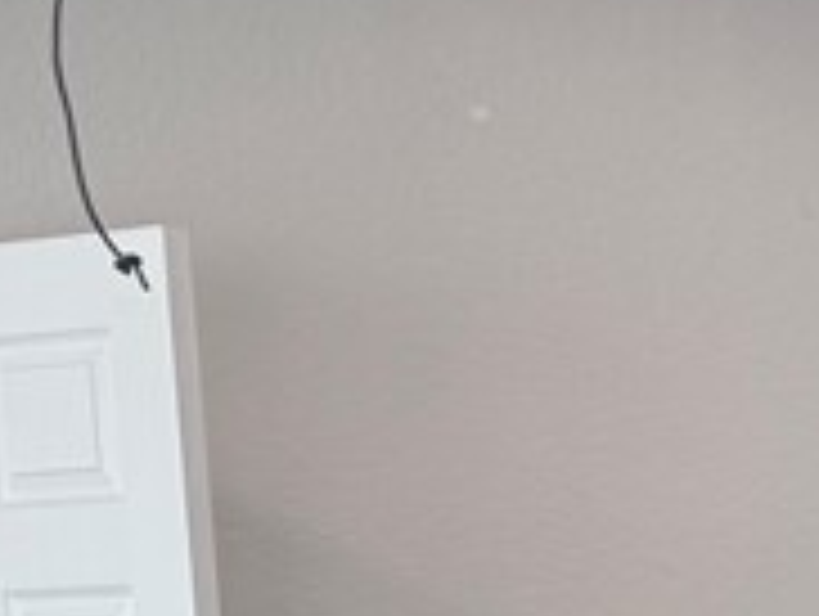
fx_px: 3198
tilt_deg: -6.3
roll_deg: +0.5
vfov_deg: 10.4
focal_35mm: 135
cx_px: 2048
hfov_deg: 11.6
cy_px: 1084
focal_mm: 6.76
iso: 64
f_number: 1.78
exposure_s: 1/137
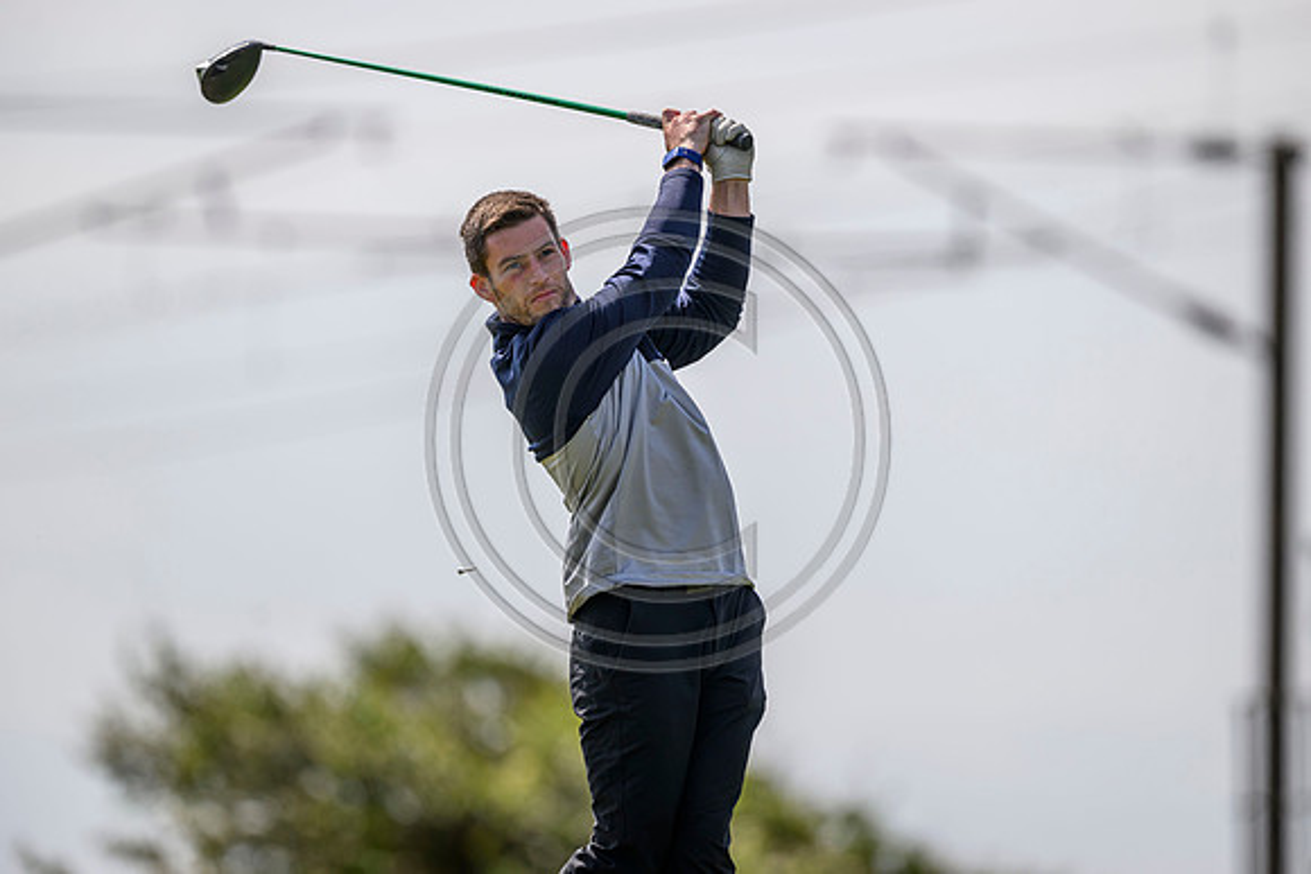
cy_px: 437
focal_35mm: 400
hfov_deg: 5.2
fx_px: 14569
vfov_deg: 3.4
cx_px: 656
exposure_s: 1/5000
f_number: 4
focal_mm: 400
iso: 500
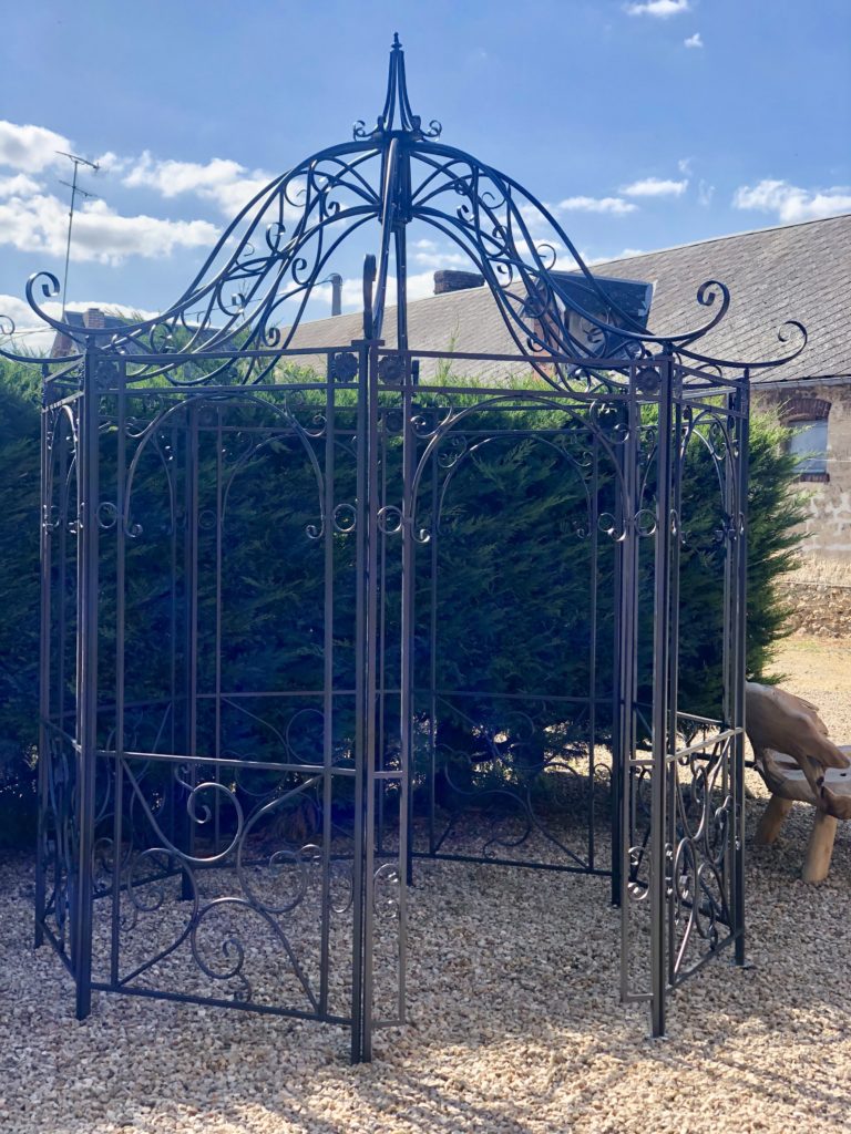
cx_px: 426
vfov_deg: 36.8
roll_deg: -2.0
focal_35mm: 52
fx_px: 1704
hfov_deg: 28.0
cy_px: 567
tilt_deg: -1.0
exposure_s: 1/631
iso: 16
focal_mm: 6
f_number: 2.4
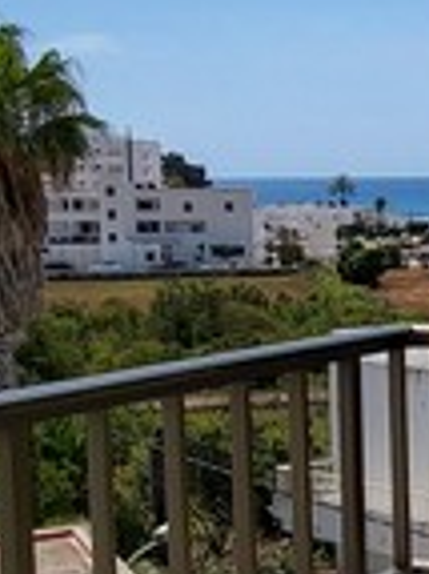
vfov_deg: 23.9
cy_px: 281
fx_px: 1357
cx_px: 752
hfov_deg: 15.6
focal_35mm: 82
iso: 32
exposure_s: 1/1632
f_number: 2.2
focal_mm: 1.74
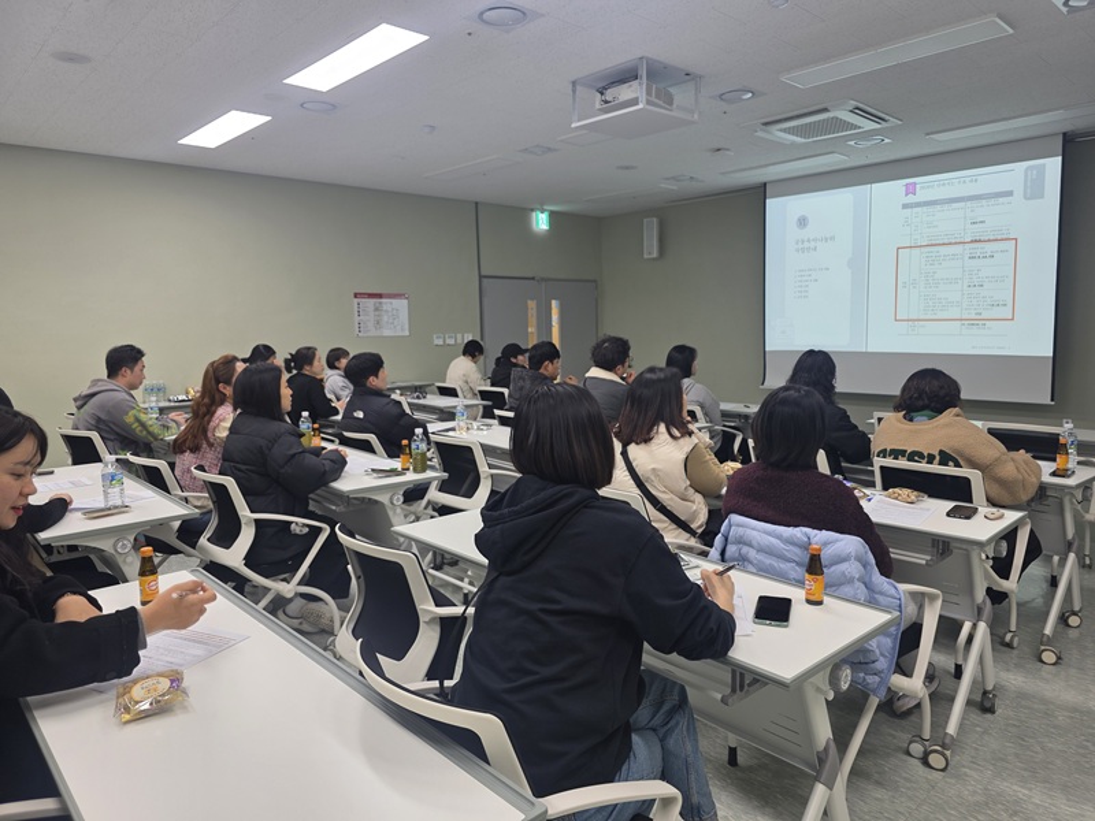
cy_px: 410
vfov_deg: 58.9
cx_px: 548
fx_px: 728
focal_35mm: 23
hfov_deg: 73.9
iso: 100
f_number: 1.7
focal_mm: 6.3
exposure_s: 1/120
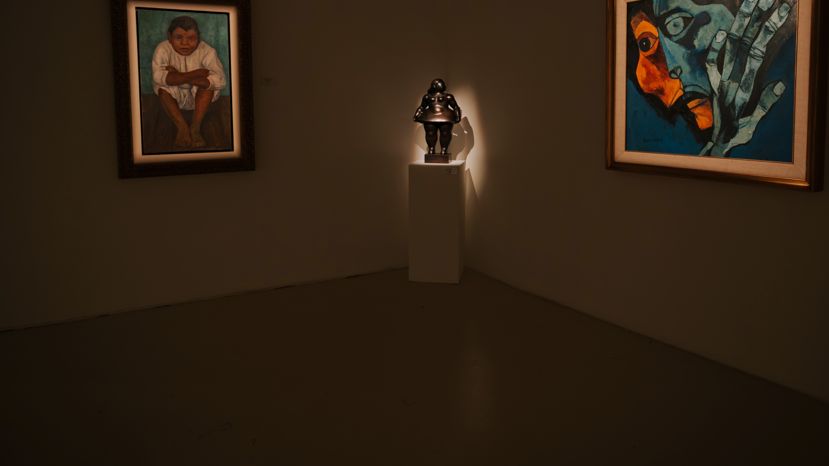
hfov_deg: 66.0
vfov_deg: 39.7
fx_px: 637
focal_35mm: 29
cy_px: 155
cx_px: 441
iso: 1600
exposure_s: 1/125
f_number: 2.8
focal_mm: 24
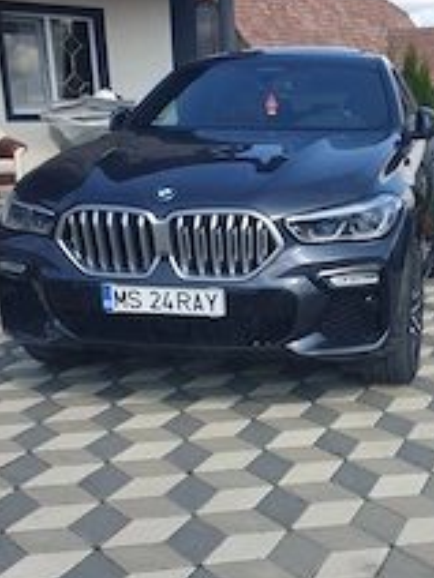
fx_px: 819
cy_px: 387
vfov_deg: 38.5
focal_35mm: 49
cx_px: 317
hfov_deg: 29.3
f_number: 2.4
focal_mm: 4.3
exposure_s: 1/692
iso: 50
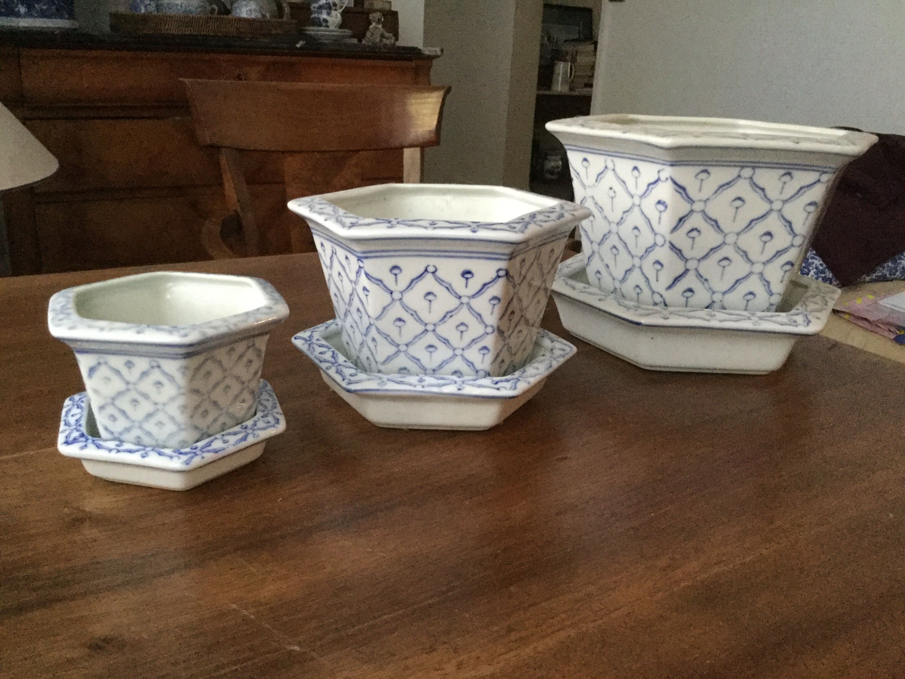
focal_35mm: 31
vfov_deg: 45.4
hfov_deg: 58.4
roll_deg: -4.0
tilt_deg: -20.8
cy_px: 340
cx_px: 452
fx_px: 810
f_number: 2.4
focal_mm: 3.3
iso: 320
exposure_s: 1/17
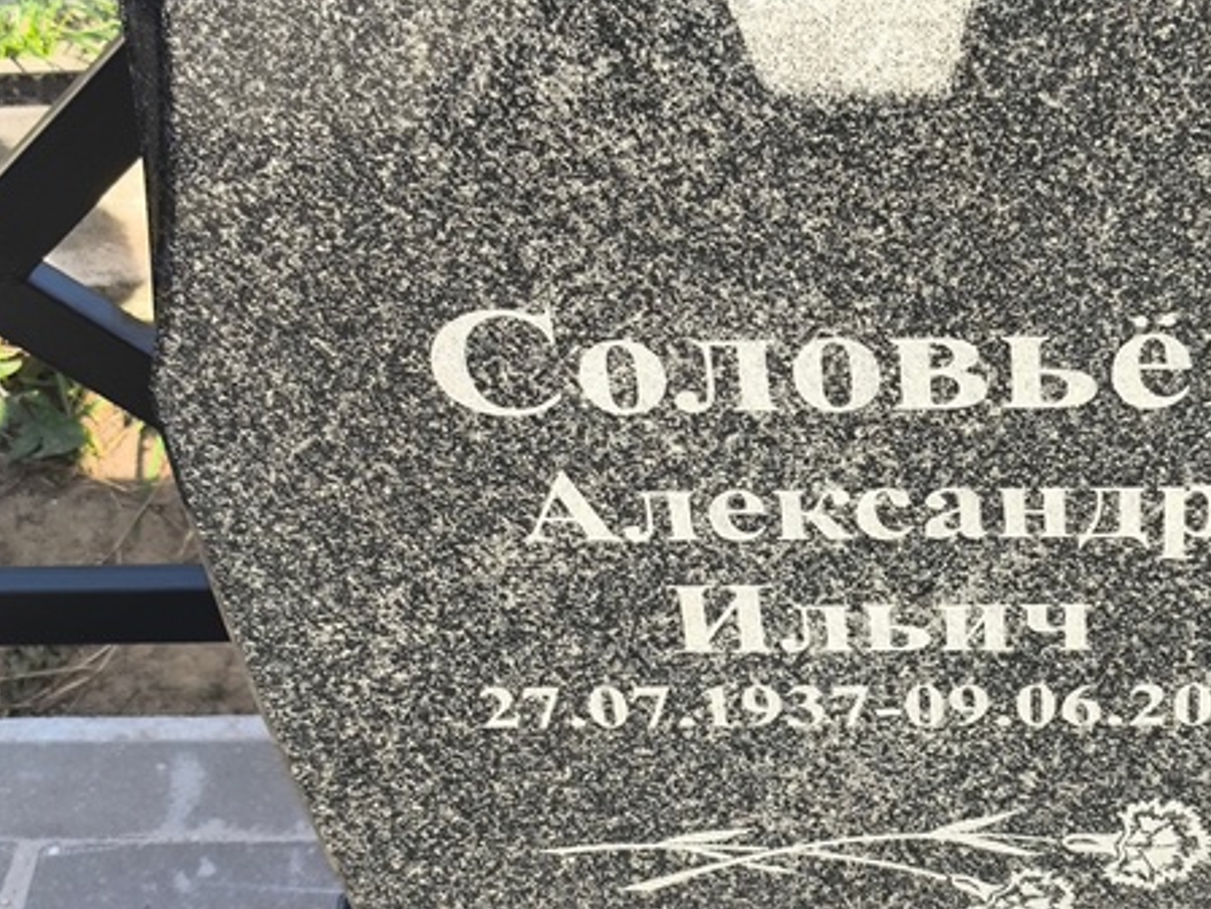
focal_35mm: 89
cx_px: 875
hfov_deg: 21.9
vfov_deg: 16.6
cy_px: 556
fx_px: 3114
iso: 50
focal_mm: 4.71
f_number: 1.7
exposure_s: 1/338
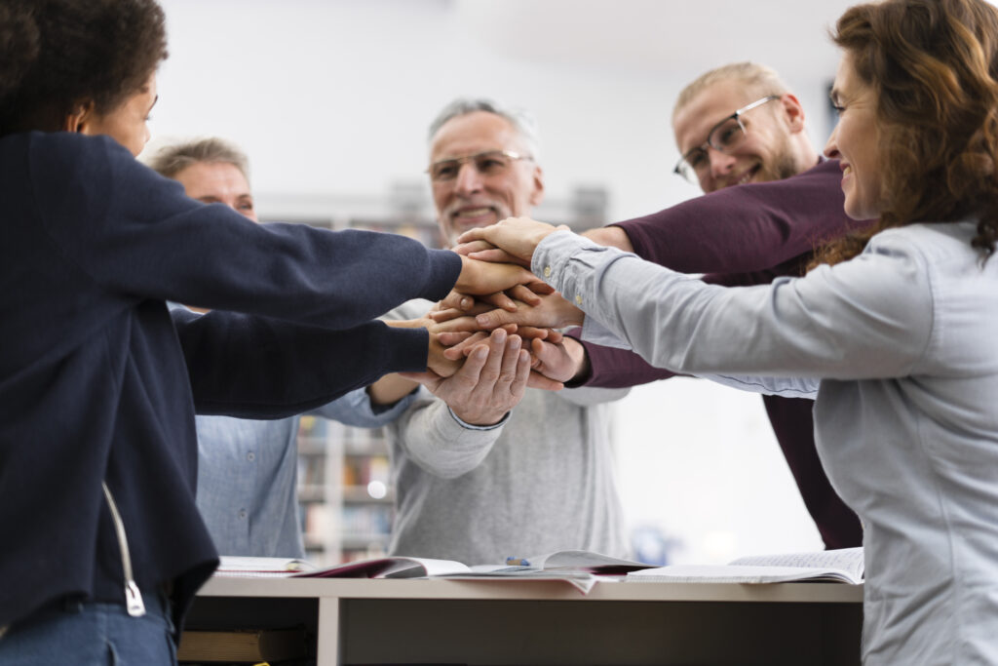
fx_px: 1386
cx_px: 499
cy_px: 333
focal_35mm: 50
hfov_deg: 39.6
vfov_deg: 27.0
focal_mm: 50
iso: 100
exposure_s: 1/200
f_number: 1.8
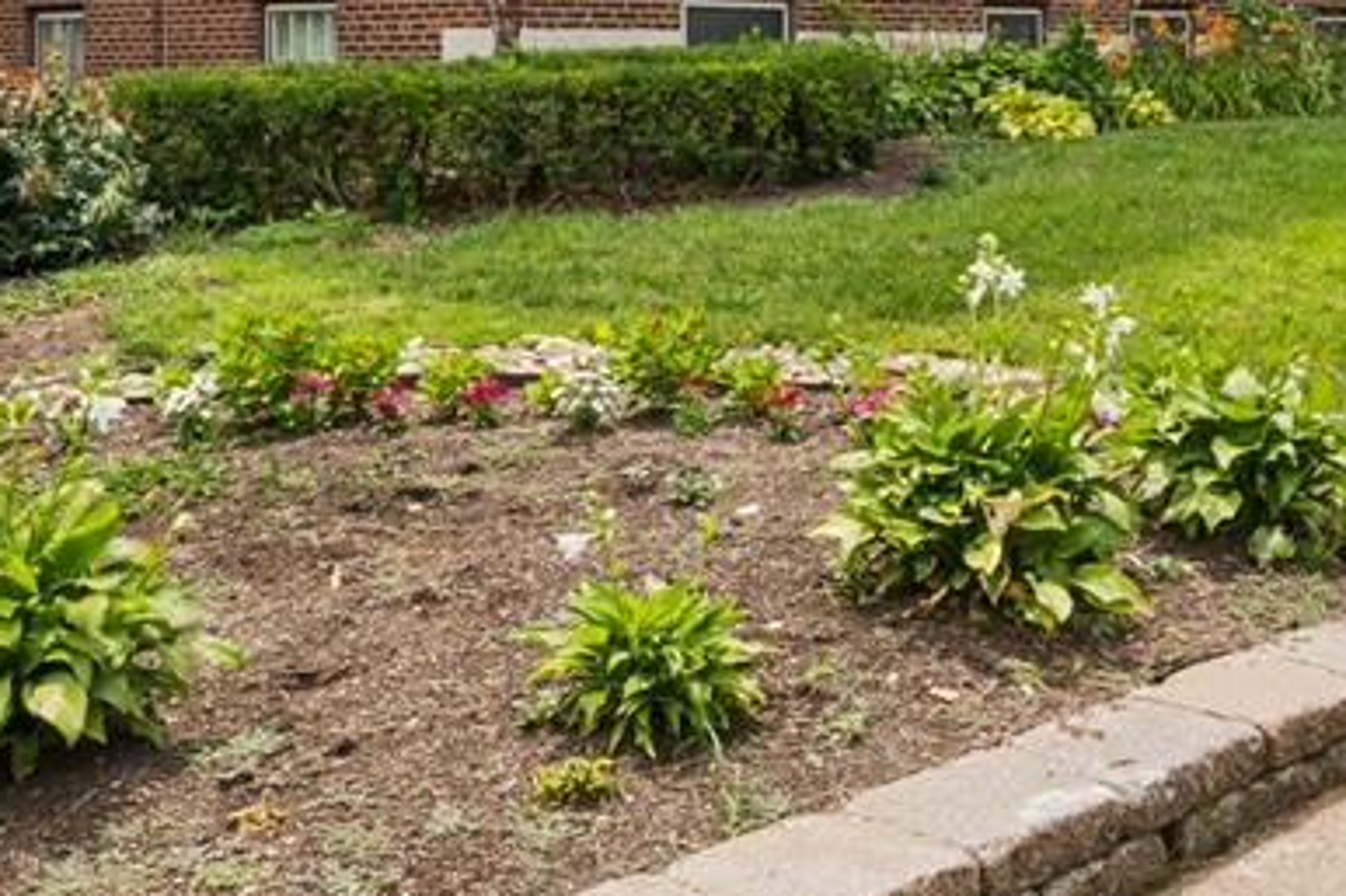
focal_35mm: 55
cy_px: 73
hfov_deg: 35.9
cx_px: 875
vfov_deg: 23.8
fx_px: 2060
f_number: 22
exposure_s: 1/10
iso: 100
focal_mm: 20.8
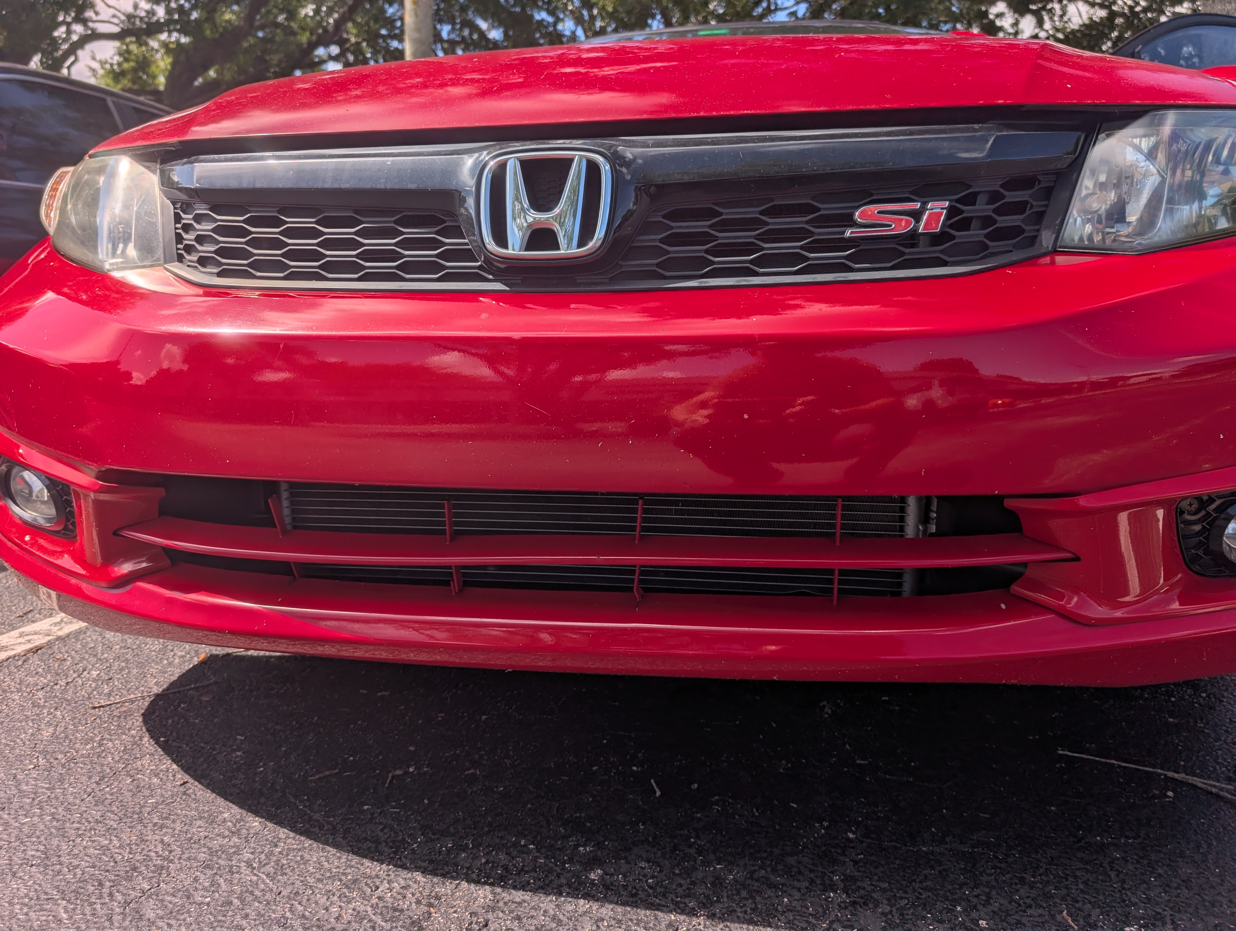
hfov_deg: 71.5
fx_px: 858
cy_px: 466
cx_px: 618
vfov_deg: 56.9
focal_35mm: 24
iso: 21
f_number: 1.68
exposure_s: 1/8333
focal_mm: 6.9
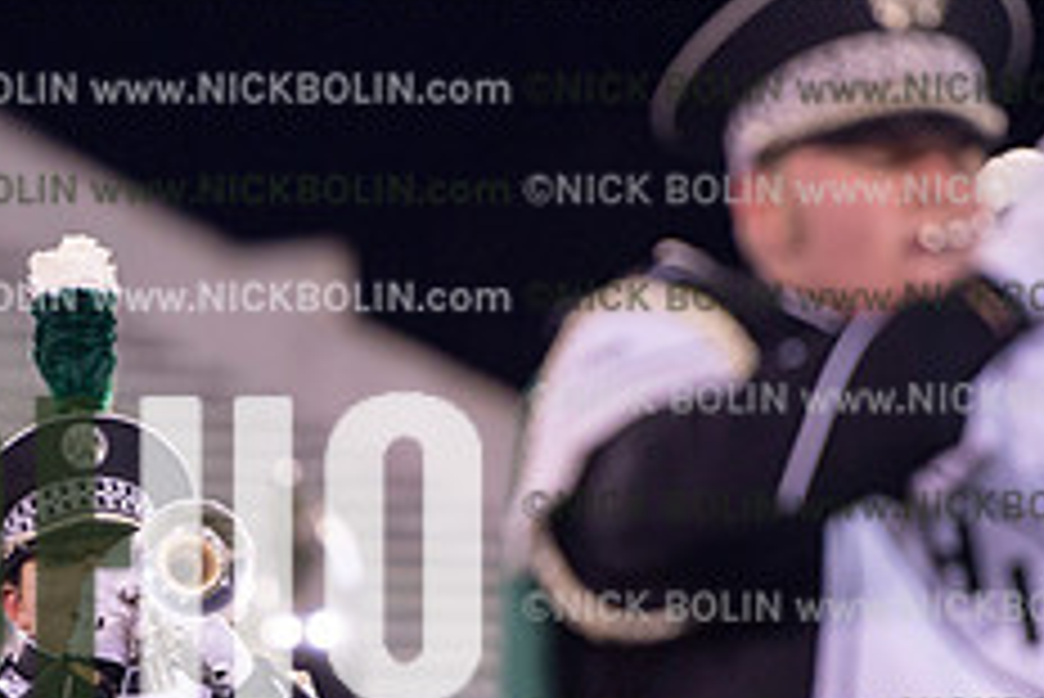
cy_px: 610
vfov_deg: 2.8
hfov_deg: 4.1
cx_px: 162
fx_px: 14479
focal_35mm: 499
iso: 2500
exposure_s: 1/1250
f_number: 2.8
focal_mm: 200
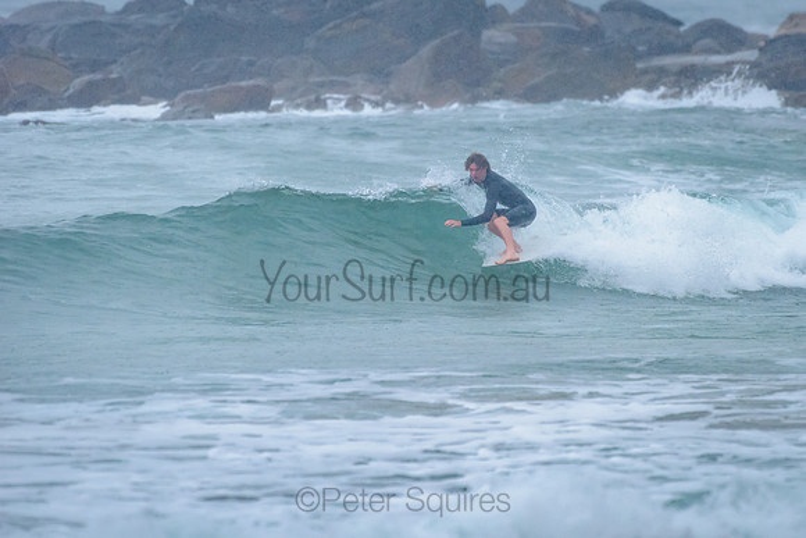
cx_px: 490
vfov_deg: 2.2
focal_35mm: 613
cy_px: 221
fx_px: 13733
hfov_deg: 3.4
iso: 2500
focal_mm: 500
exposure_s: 1/1250
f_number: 5.6
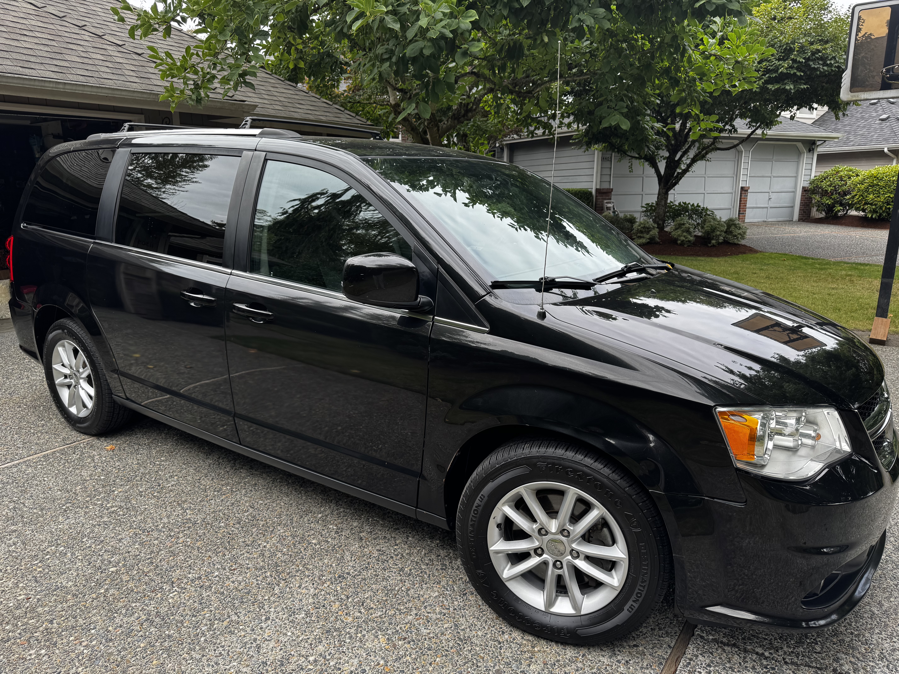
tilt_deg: -13.8
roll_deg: +0.3
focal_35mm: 24
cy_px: 337
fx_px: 623
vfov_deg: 56.8
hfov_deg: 71.6
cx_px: 450
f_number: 1.78
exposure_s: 1/417
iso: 80
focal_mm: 6.76
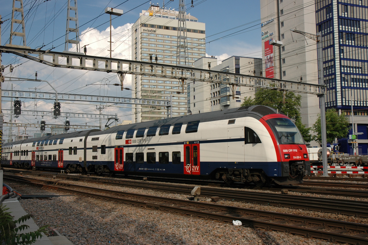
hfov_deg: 51.3
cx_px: 184
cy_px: 122
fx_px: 383
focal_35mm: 38
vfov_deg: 35.4
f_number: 6.3
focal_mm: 25
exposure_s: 1/800
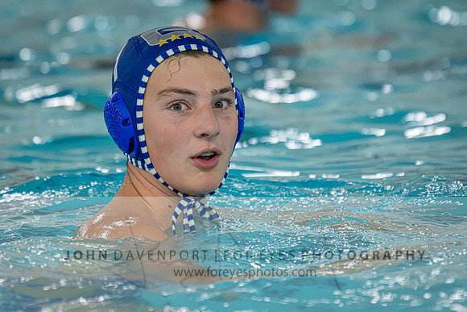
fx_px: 5492
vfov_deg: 3.2
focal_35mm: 423
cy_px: 84
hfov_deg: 4.9
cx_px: 234
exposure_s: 1/1000
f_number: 4
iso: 12800
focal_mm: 280
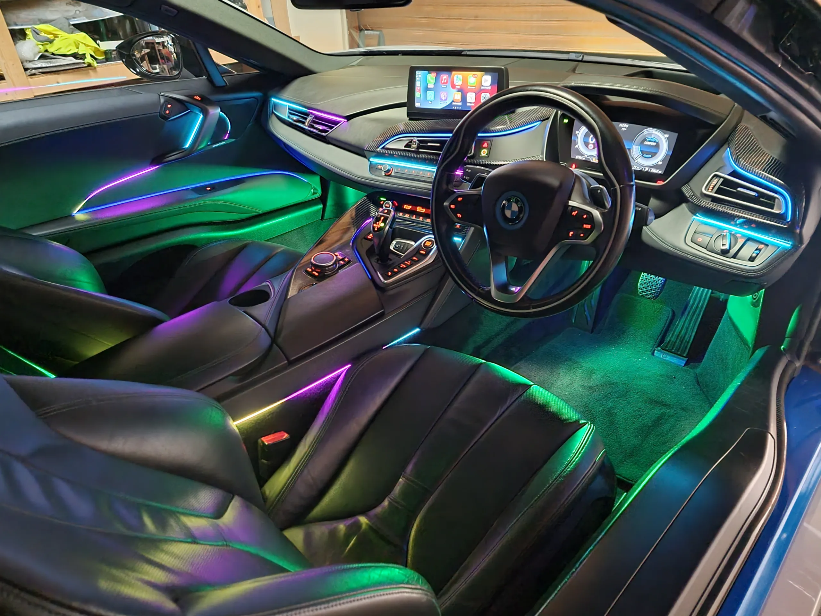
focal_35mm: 24
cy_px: 308
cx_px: 410
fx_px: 569
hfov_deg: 71.6
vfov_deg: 56.8
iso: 1600
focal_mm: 6.7
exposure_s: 1/10
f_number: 1.8
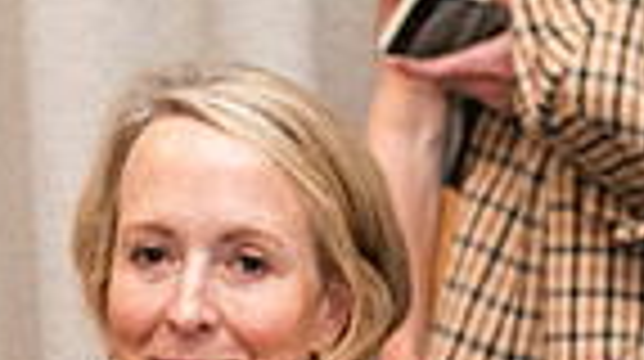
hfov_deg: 8.6
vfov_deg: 4.8
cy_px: 578
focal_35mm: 248
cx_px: 811
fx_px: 4229
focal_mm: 58
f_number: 4
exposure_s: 1/125
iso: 1250
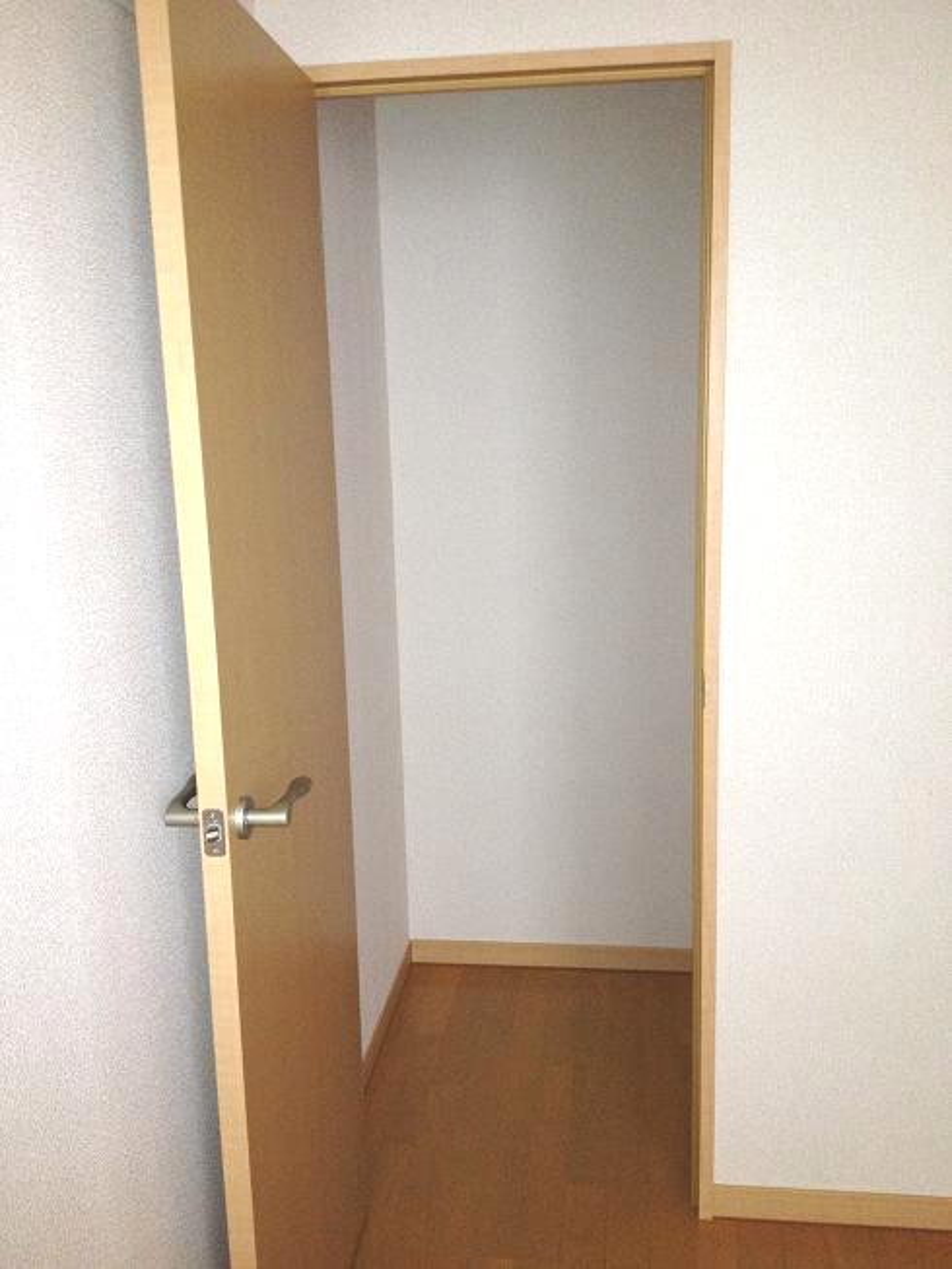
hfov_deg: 40.7
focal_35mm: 35
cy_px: 634
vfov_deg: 52.6
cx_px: 476
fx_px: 1283
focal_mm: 4.28
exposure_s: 1/16
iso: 250
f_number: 2.4
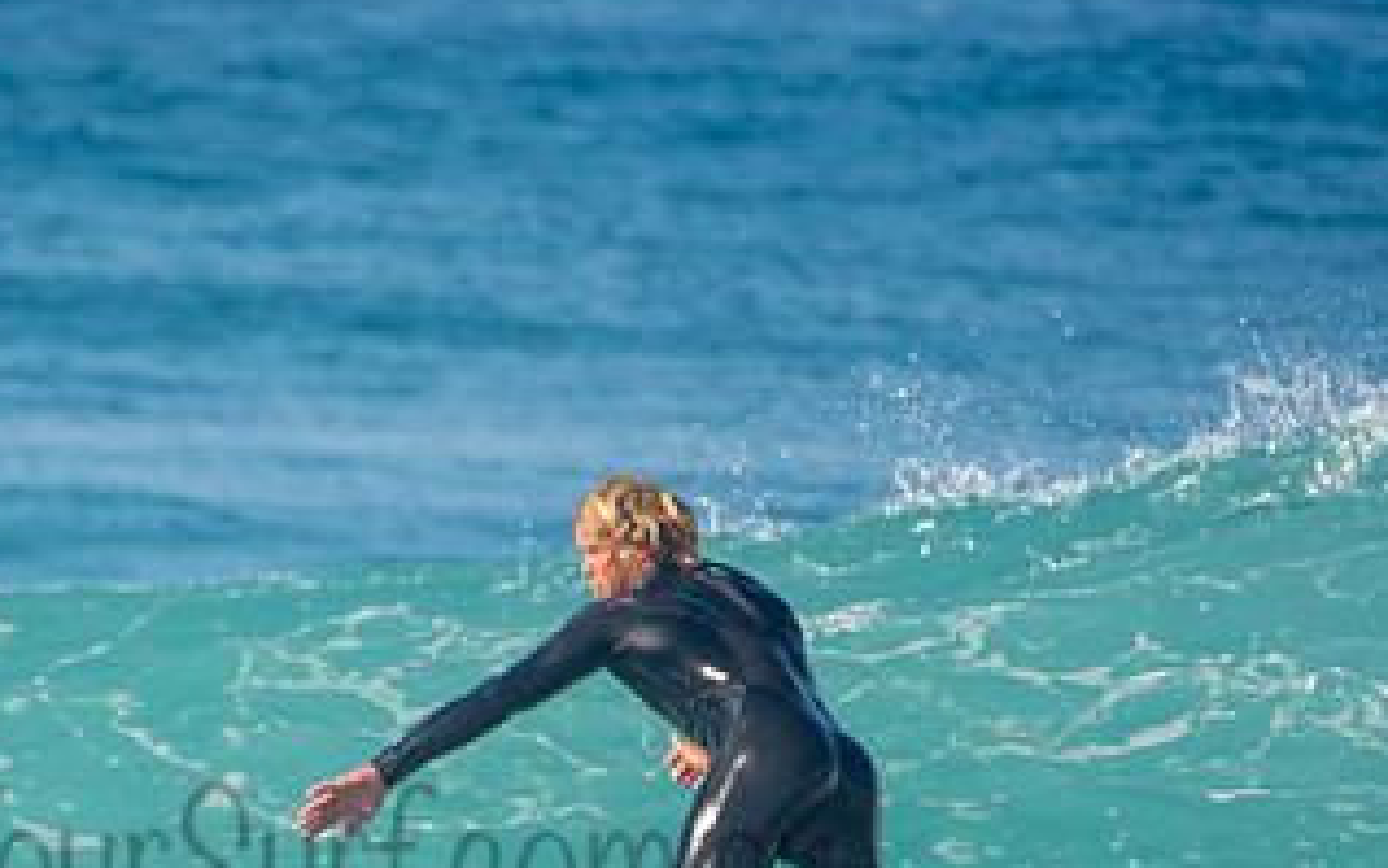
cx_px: 371
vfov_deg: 0.9
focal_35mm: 1394
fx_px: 52750
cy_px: 813
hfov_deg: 1.5
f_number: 5.6
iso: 280
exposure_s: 1/1600
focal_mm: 500
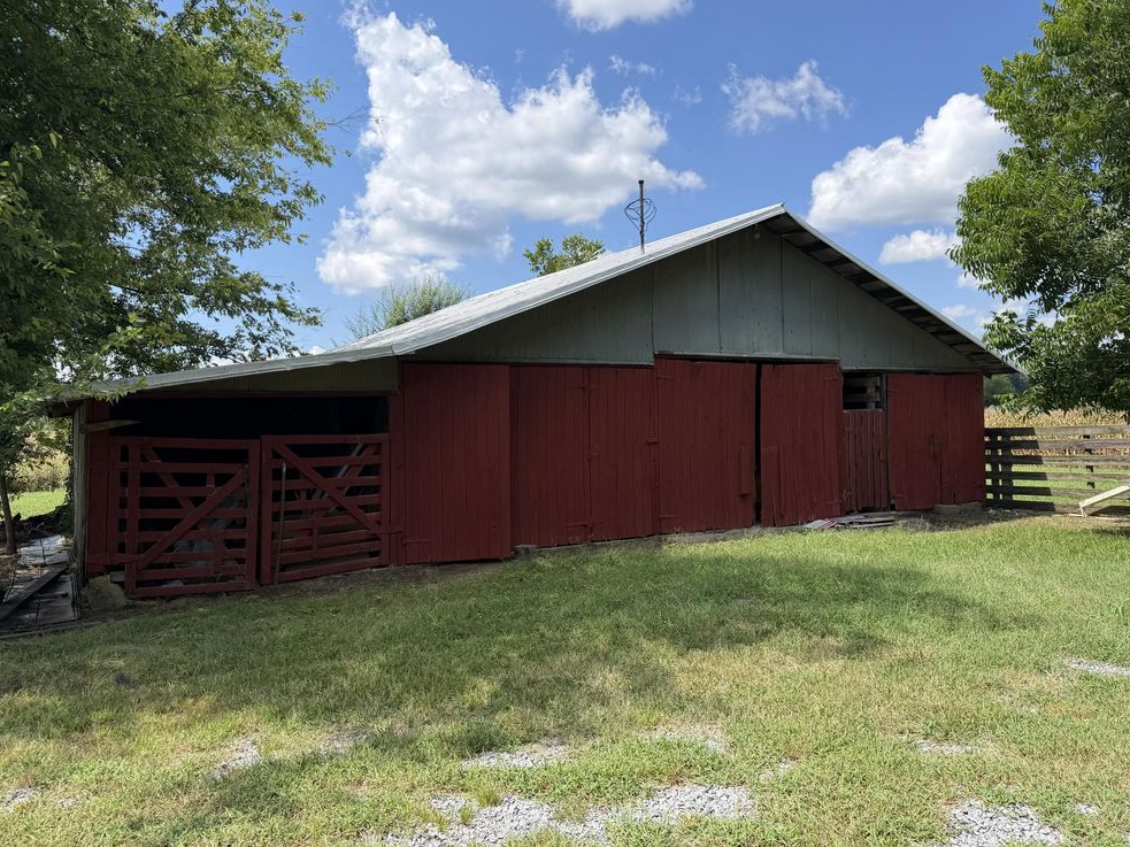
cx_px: 566
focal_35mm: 25
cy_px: 416
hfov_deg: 69.4
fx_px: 816
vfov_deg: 54.9
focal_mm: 6.76
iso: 80
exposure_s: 1/3021
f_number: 1.78
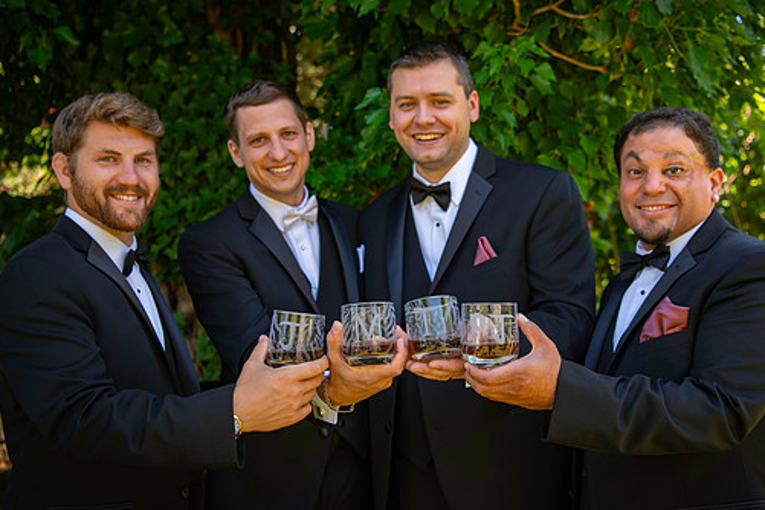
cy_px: 258
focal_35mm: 37
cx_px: 415
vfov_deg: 35.9
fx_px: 786
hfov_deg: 51.8
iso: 100
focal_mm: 32
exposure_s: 1/125
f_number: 2.8
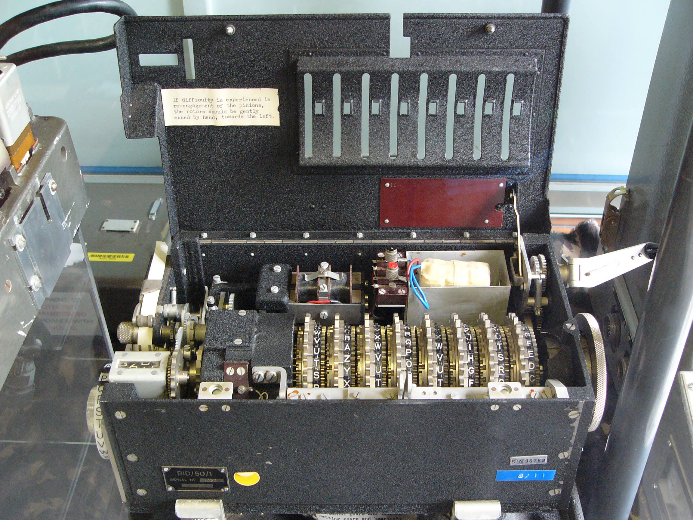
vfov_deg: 33.6
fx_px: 861
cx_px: 346
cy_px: 260
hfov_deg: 43.9
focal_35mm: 43
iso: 200
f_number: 2.8
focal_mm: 7.1
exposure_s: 1/13
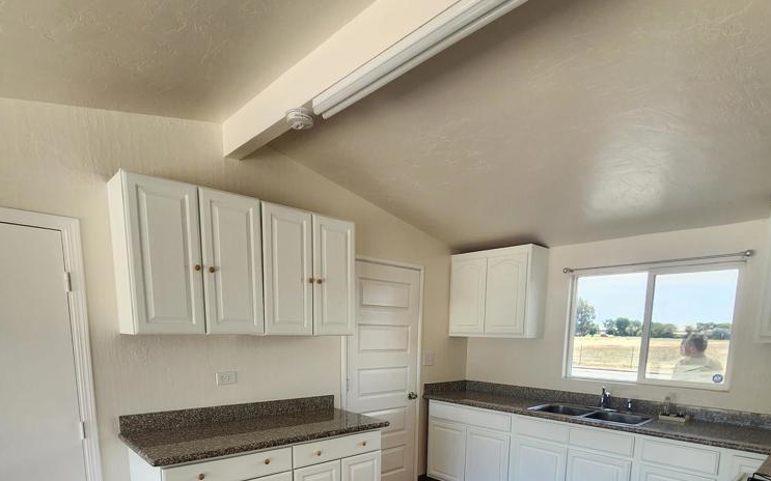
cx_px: 387
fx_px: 399
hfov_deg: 88.0
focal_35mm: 19
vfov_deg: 56.7
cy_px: 398
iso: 50
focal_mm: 2.2
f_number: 2.2
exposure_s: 1/141
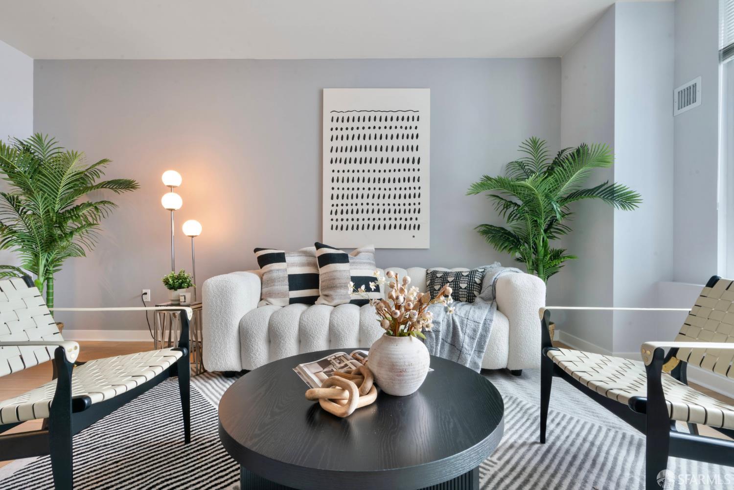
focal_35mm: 16
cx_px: 367
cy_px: 245
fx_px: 326
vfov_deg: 73.7
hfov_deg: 96.7
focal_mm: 16
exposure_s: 1/3
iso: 400
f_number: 16
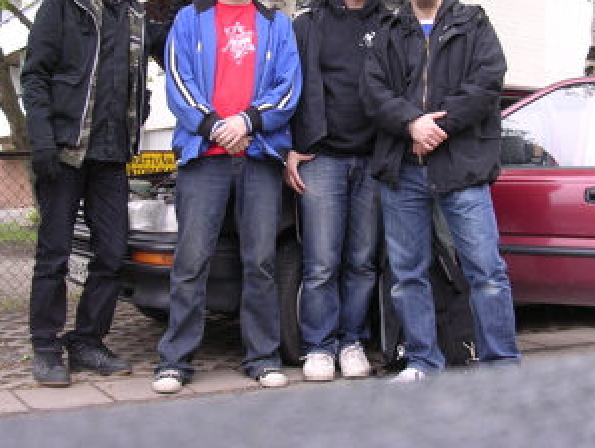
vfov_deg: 28.5
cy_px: 162
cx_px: 321
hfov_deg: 37.4
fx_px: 877
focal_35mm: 51
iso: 100
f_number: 2.8
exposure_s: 1/35.3
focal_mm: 5.8
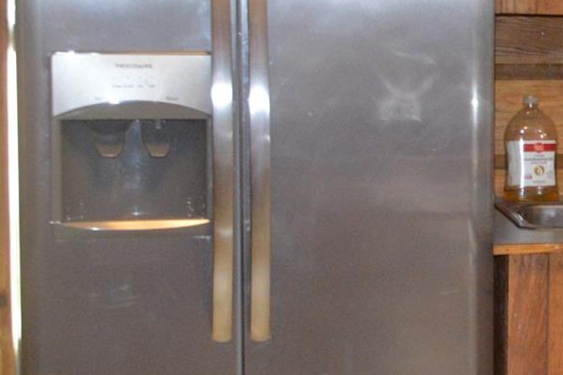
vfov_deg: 11.1
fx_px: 1939
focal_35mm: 124
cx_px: 680
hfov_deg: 15.9
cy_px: 166
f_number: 4
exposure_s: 1/60
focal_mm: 24
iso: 2000
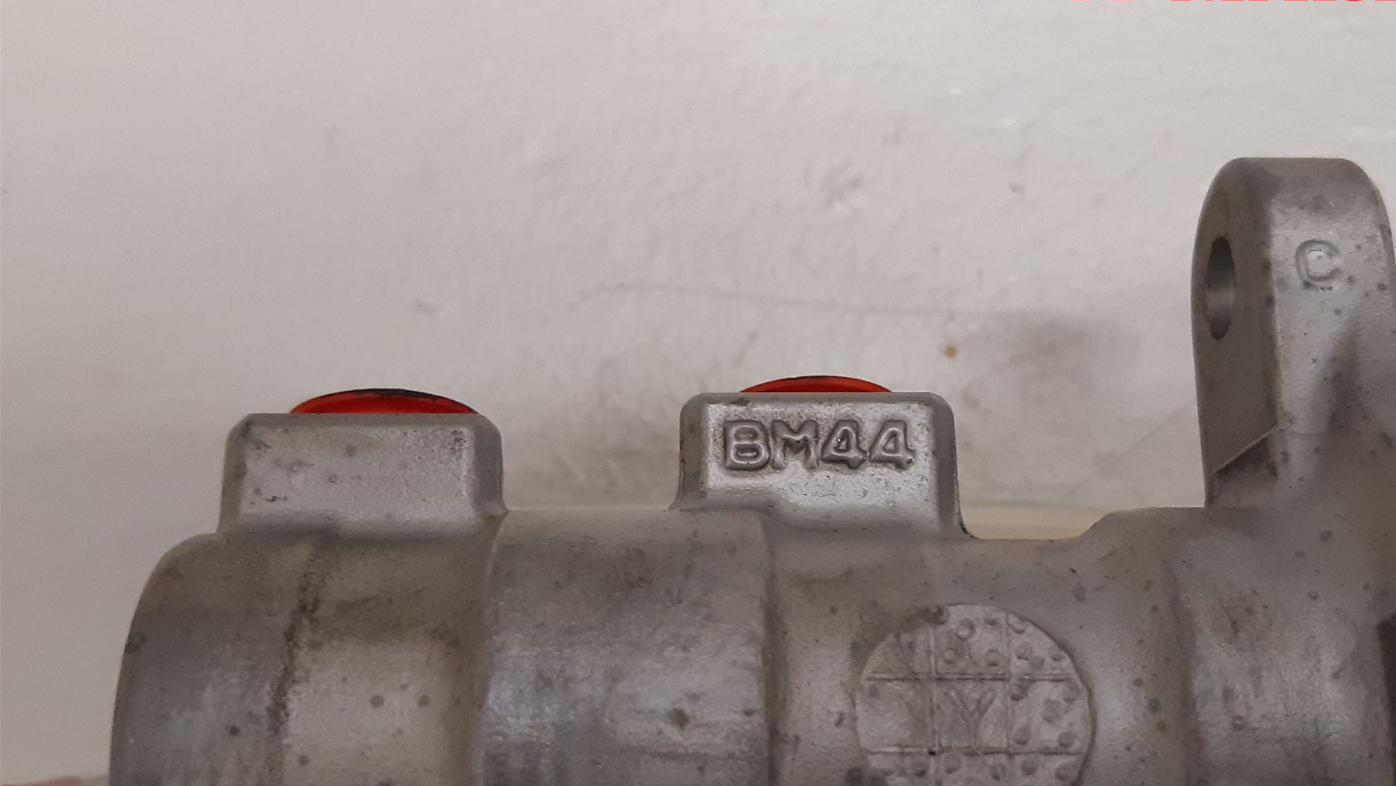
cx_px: 763
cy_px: 447
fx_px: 1148
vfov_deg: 37.7
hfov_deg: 62.5
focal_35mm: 31
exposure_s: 1/50
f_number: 1.7
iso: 200
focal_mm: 3.93
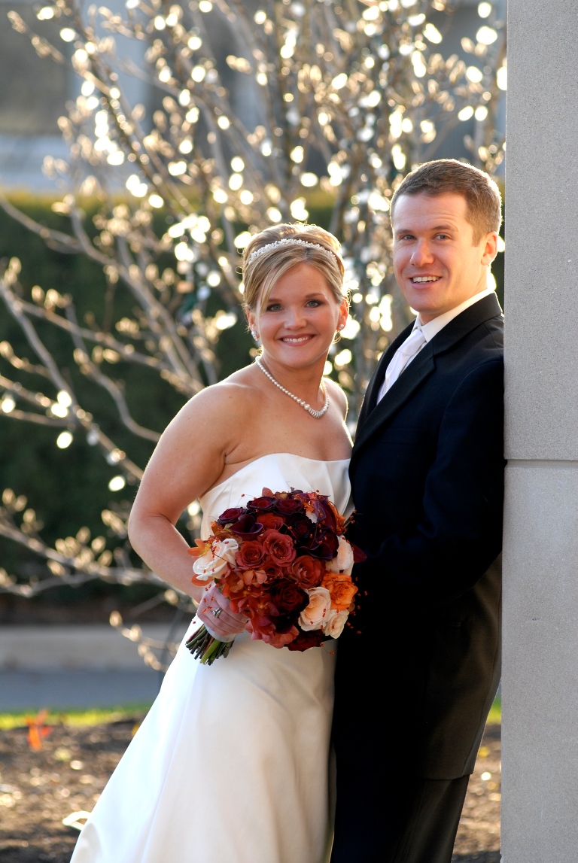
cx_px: 289
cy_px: 432
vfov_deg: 8.6
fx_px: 5762
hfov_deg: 5.7
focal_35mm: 240
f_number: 5.6
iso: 200
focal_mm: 160
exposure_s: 1/250
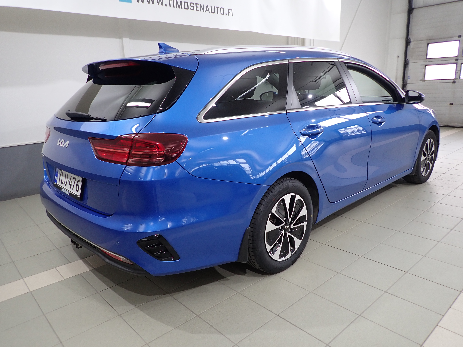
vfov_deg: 54.9
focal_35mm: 25
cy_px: 174
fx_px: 334
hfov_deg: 69.4
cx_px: 232
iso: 160
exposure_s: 1/60
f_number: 2
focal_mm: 4.5
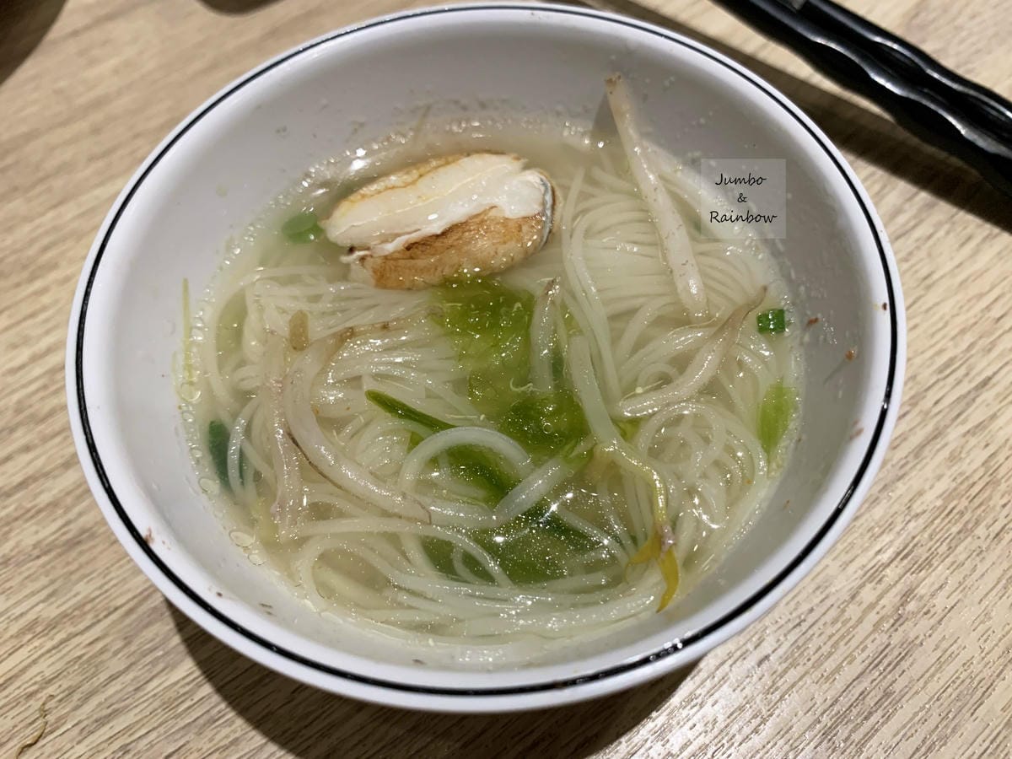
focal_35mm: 26
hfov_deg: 67.3
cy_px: 380
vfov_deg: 53.1
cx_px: 506
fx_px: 760
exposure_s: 1/60
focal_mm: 4.25
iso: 160
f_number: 1.8
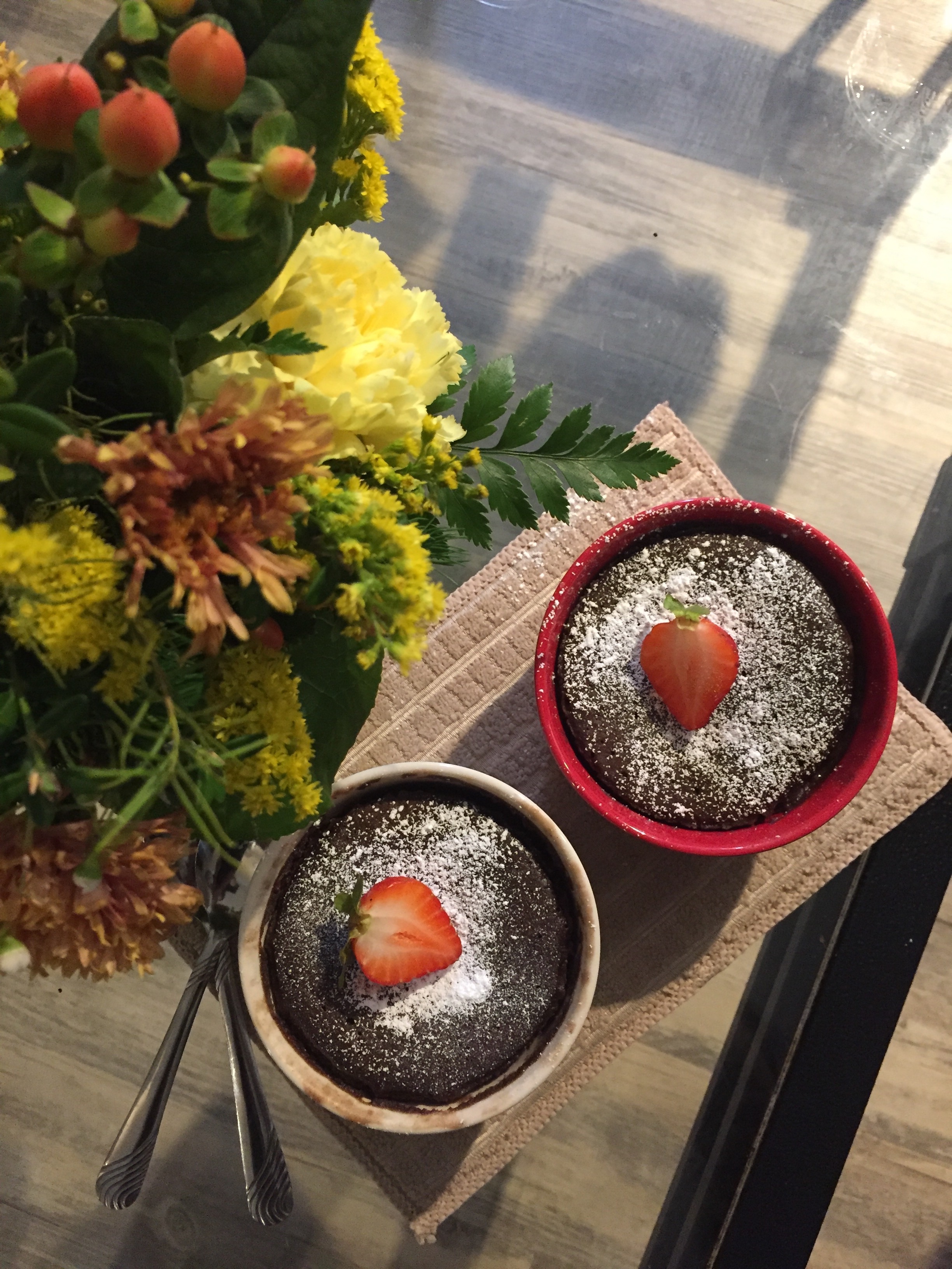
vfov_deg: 61.7
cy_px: 634
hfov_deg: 48.2
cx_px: 476
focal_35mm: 29
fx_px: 1063
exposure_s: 1/30
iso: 250
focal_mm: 4.15
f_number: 2.2
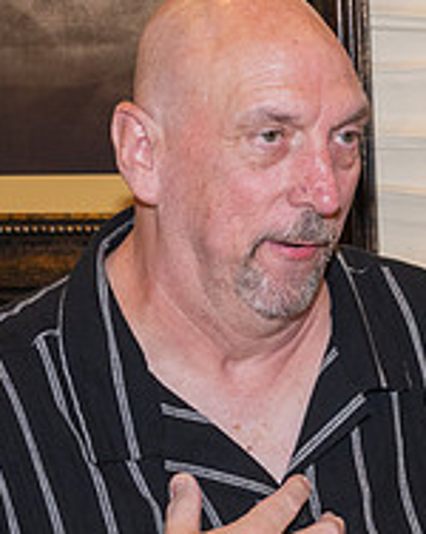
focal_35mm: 154
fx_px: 2431
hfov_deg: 9.7
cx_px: 650
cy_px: 473
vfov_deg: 12.4
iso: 800
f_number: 5.6
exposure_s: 1/100
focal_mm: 45
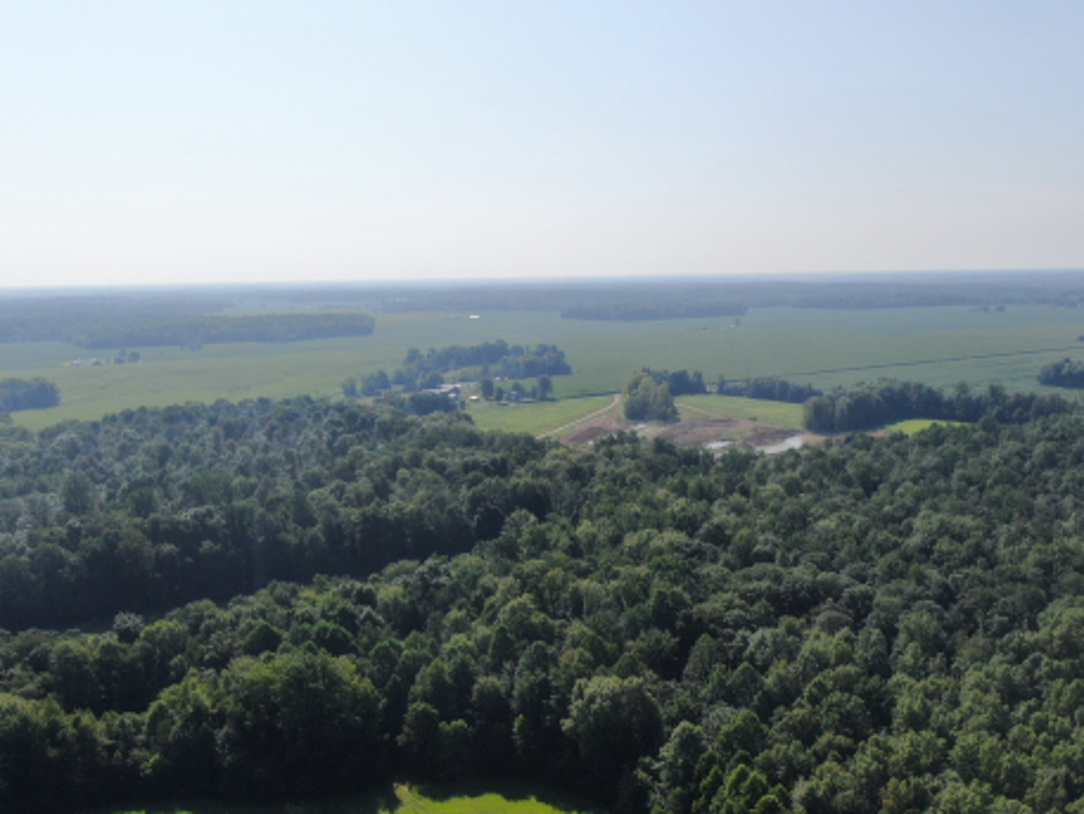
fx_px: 1096
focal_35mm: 35
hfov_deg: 52.5
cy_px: 520
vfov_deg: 40.4
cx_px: 604
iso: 100
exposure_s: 1/2500
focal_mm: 4.39
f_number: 2.8
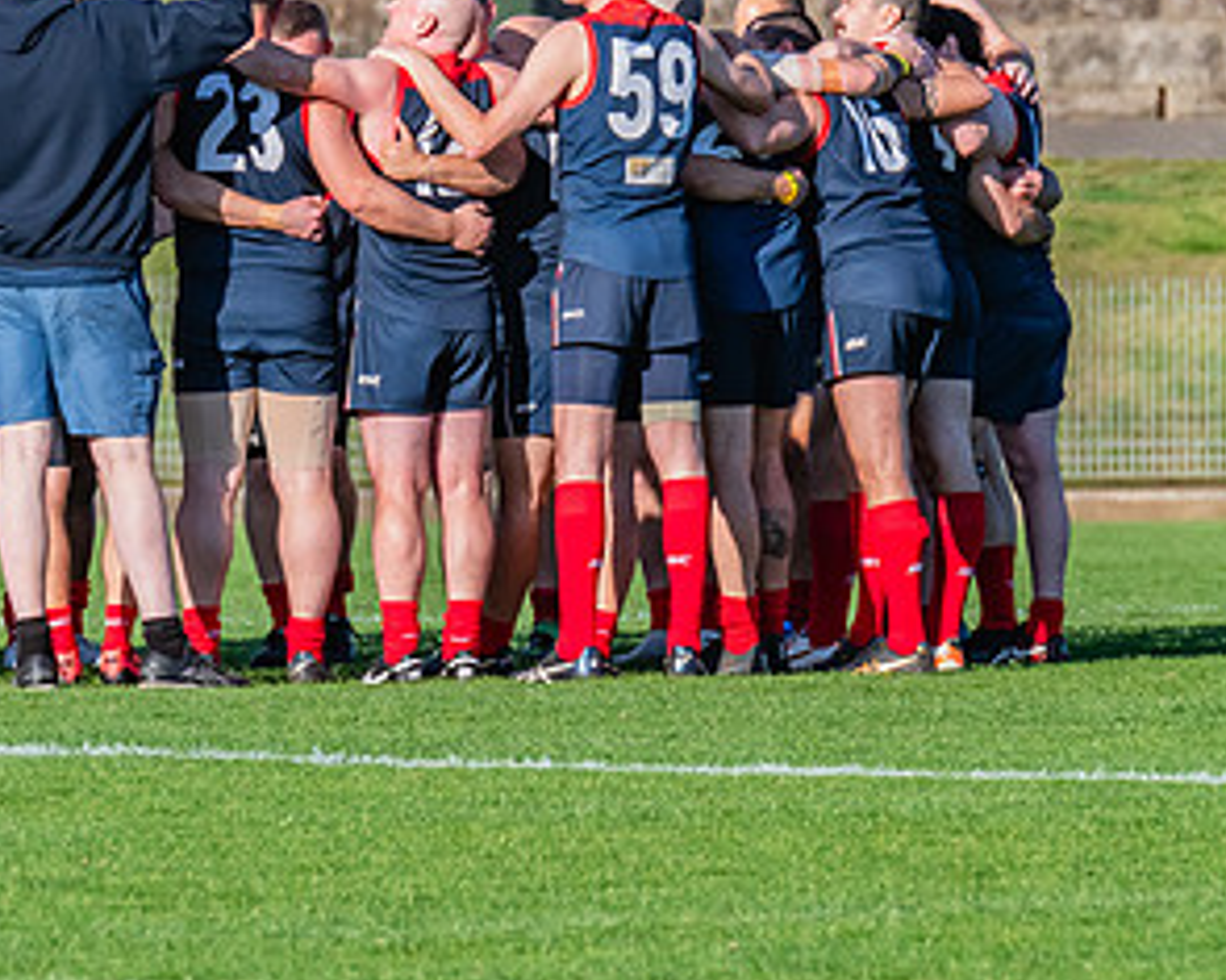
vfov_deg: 1.6
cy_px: 241
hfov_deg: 2.0
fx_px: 34568
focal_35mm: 953
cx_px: 181
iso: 800
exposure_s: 1/1600
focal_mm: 360
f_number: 8
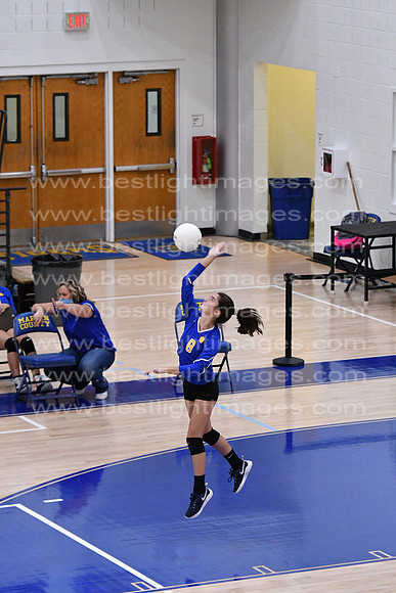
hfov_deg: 7.9
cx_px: 198
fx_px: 2869
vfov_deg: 11.8
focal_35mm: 174
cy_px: 296
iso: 6400
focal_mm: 116
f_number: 3.2
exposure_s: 1/1250
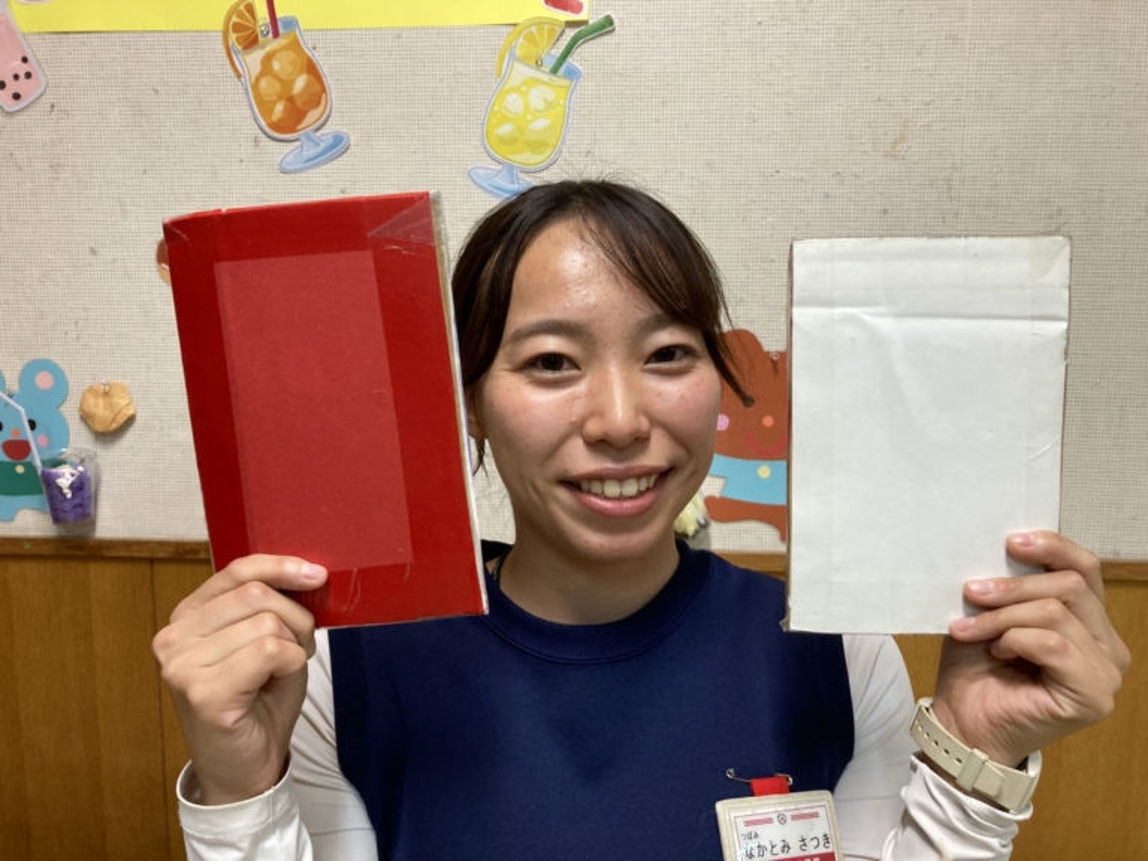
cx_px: 574
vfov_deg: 49.7
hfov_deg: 63.4
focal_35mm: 28
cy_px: 430
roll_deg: -0.5
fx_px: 929
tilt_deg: -9.2
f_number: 1.8
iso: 160
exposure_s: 1/60
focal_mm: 3.99
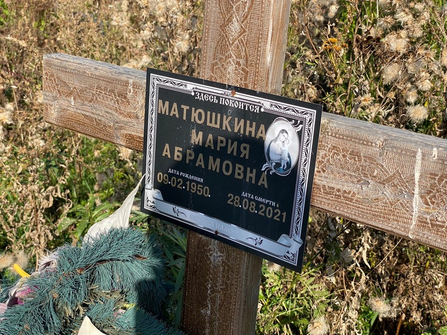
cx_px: 224
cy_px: 168
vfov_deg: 28.0
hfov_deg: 36.8
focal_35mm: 52
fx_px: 671
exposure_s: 1/841
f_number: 2
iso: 20
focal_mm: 6
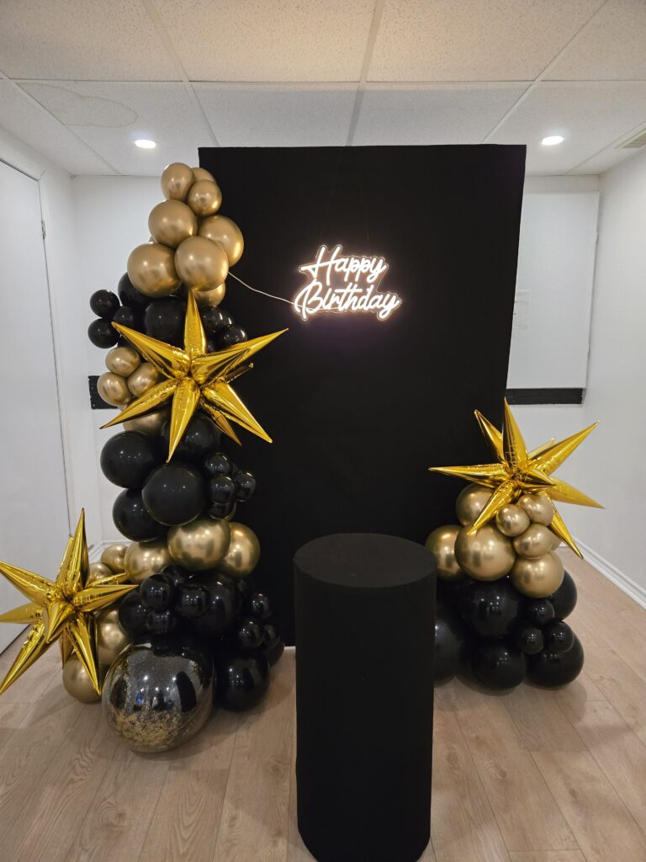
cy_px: 431
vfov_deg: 73.9
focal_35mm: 23
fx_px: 572
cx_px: 323
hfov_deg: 58.9
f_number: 1.8
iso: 1600
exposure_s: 1/30
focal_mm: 5.4
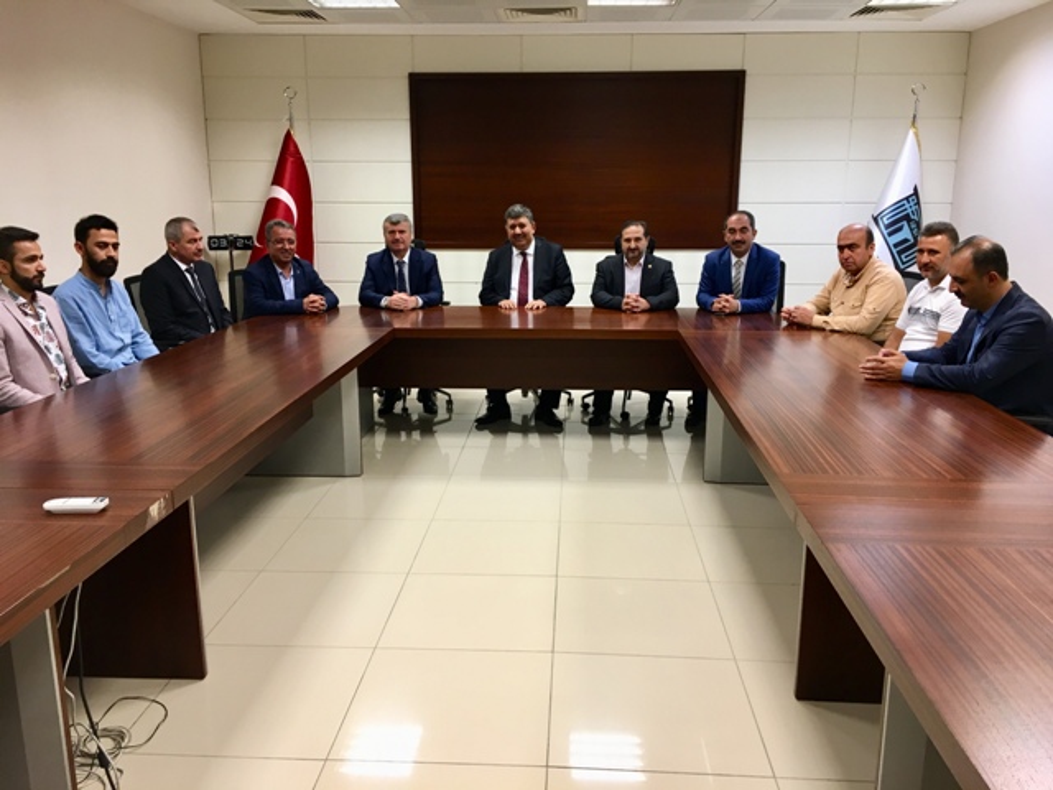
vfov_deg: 48.2
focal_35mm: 29
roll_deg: +0.6
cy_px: 395
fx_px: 882
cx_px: 526
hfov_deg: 61.7
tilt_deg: -11.8
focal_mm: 4.15
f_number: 2.2
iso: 80
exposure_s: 1/33
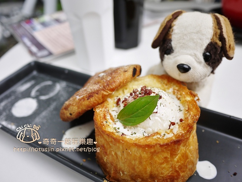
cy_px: 91
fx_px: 196
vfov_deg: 49.7
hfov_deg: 63.4
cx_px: 121
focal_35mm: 28
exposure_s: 1/500
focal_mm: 14
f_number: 2.5
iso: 100
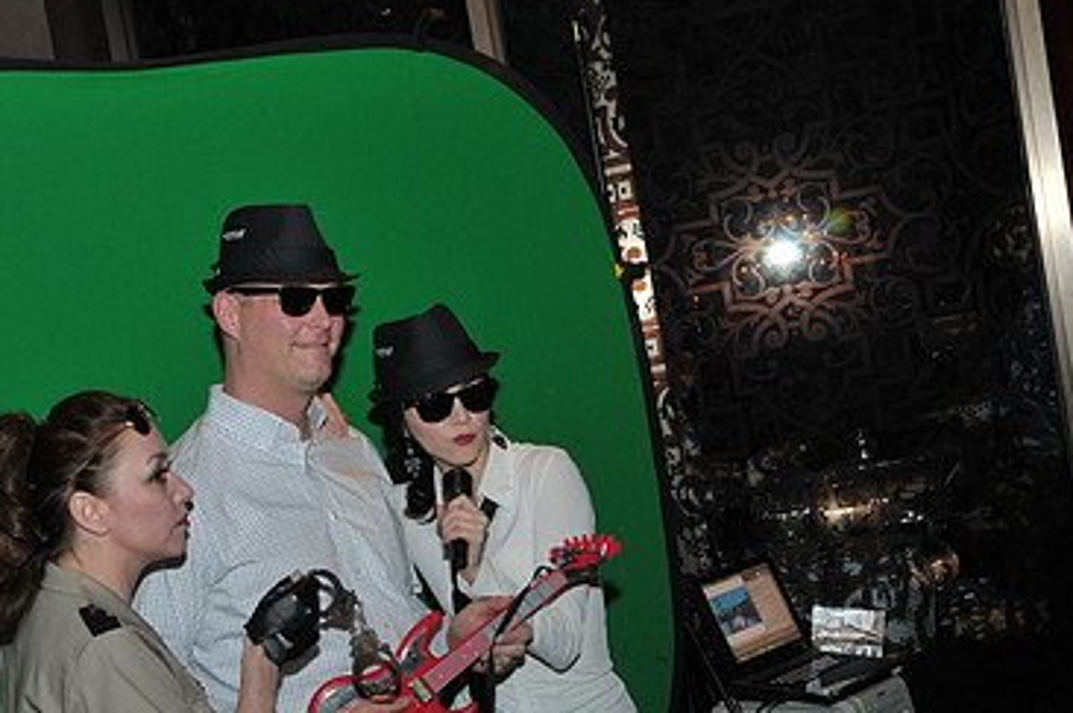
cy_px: 480
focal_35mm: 57
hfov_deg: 34.8
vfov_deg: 23.6
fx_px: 1697
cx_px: 378
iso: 640
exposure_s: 1/40
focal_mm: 24
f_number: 5.6
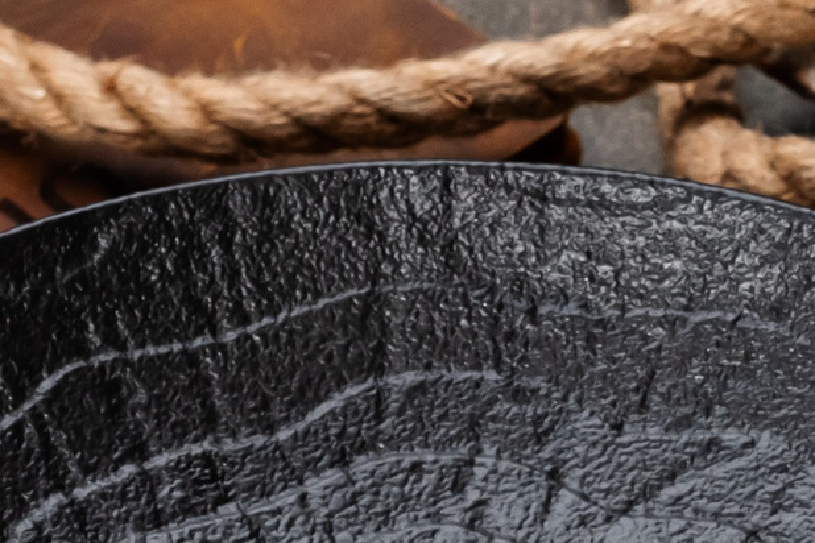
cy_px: 898
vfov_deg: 4.4
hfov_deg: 6.6
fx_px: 7018
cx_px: 567
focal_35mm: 310
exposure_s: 1/160
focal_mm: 55
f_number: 9
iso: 1250
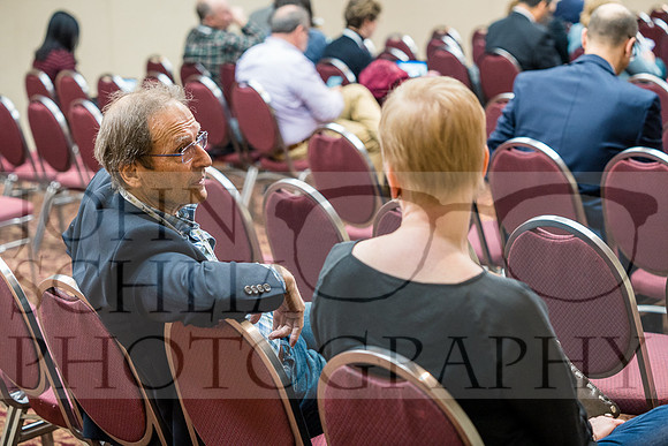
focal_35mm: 70
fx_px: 1299
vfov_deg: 19.5
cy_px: 223
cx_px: 334
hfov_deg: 28.8
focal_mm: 70
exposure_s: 1/50
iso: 3200
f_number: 3.5
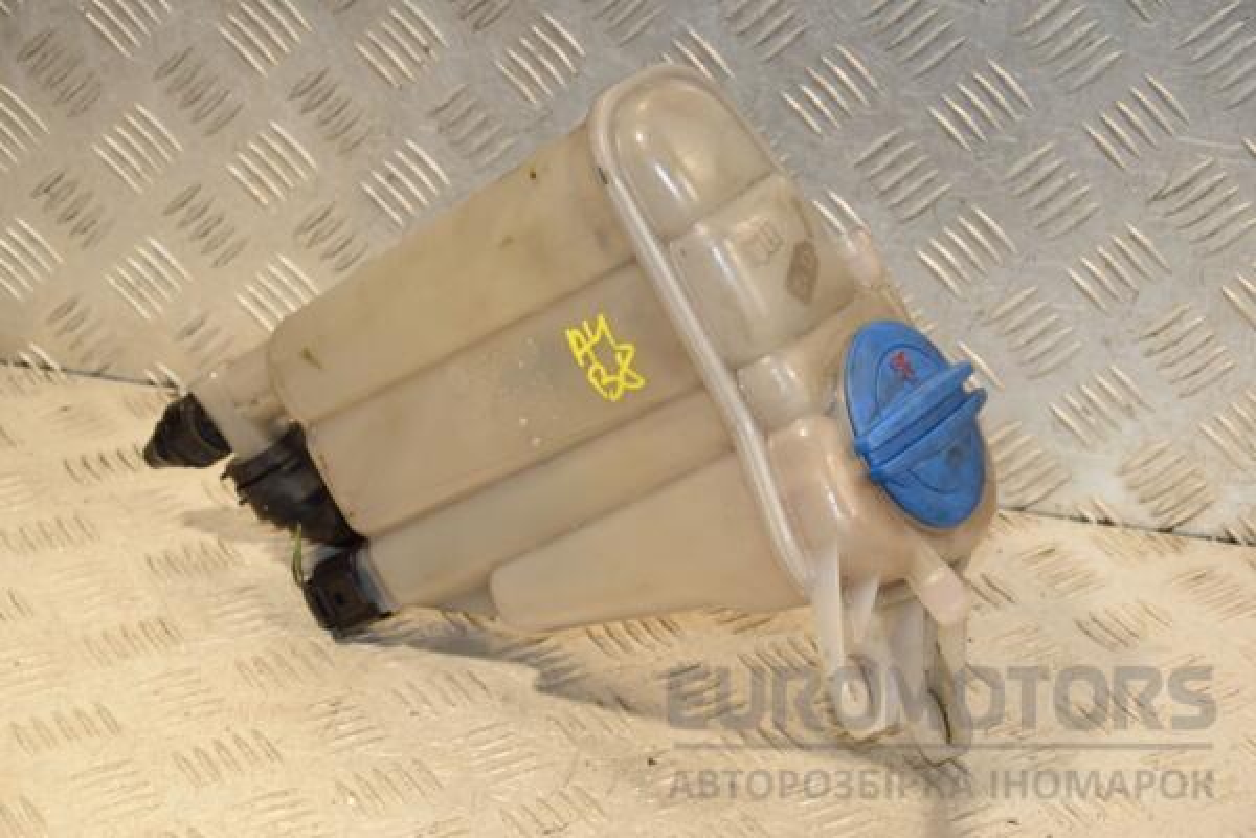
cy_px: 419
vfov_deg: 17.5
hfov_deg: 26.0
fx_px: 2721
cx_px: 628
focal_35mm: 78
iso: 800
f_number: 5
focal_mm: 52
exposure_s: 1/200
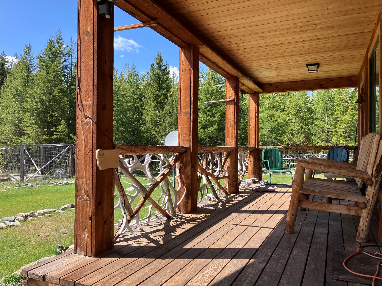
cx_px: 191
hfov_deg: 63.4
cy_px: 143
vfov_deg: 49.7
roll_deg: -0.7
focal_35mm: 28
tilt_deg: +1.2
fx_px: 309
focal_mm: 3.99
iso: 32
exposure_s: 1/656
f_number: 1.8
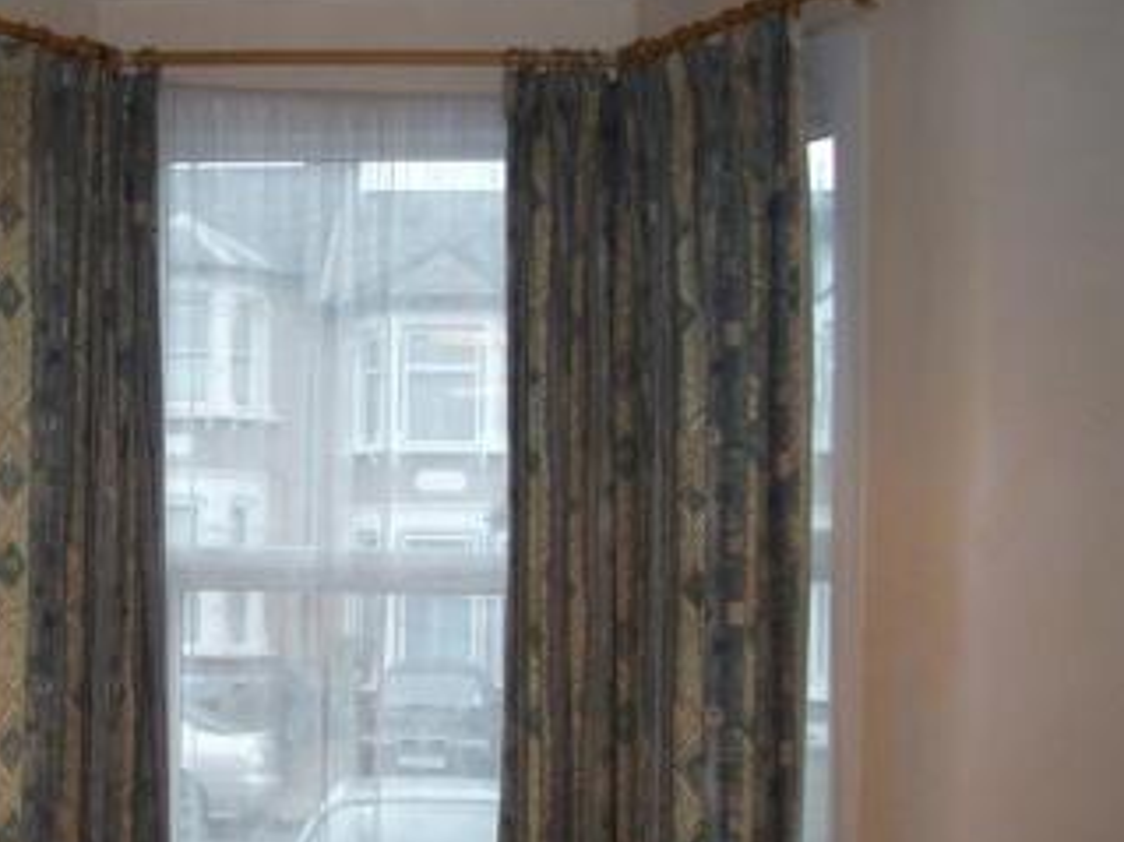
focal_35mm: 64
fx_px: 2077
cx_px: 136
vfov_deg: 22.8
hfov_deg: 29.2
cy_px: 580
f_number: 3.1
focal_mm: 6.3
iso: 160
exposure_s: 1/30
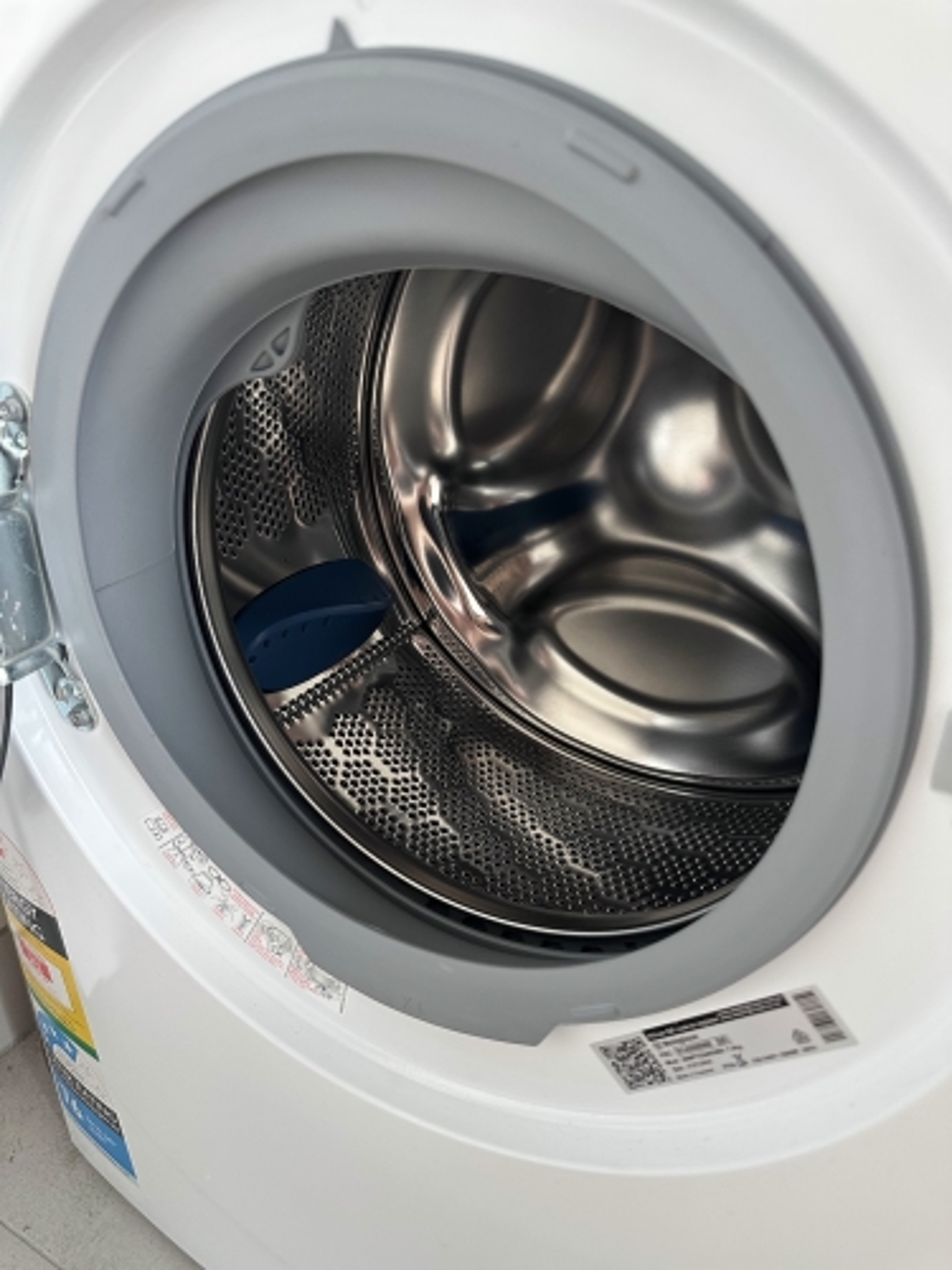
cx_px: 476
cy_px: 635
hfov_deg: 56.8
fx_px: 880
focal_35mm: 24
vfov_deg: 71.6
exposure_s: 1/118
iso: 250
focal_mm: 6.86
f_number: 1.78
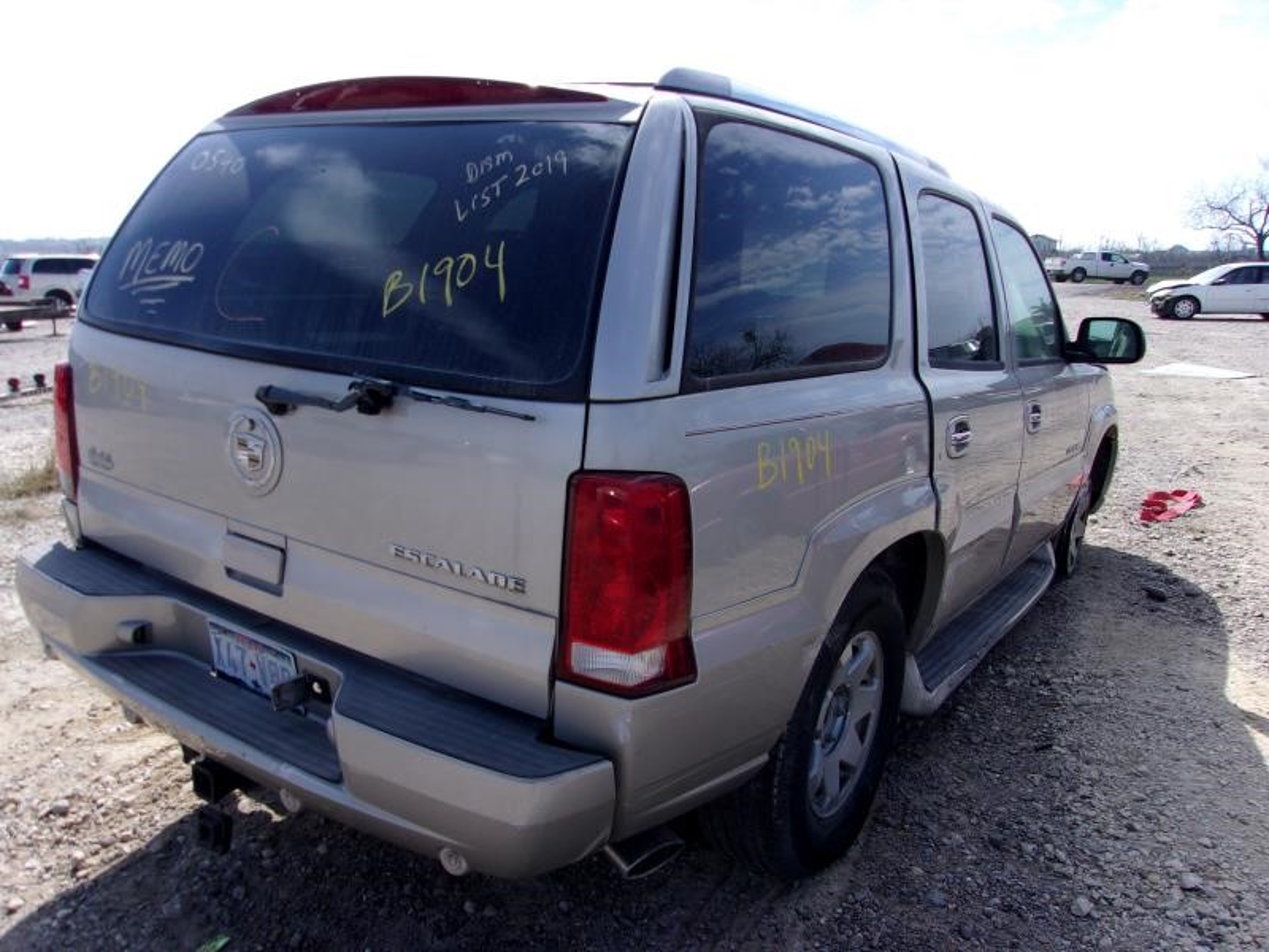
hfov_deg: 65.3
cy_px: 476
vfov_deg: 51.4
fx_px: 990
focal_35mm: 27
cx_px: 634
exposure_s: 1/75
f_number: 10.4
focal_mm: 4.9
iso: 80
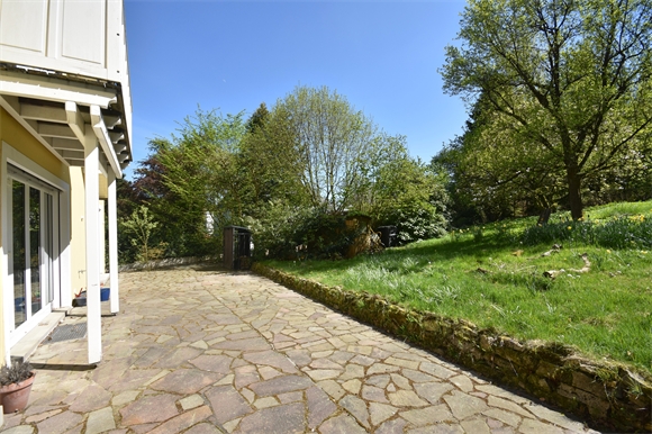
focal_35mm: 15
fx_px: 272
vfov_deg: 77.3
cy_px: 217
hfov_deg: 100.4
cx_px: 326
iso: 280
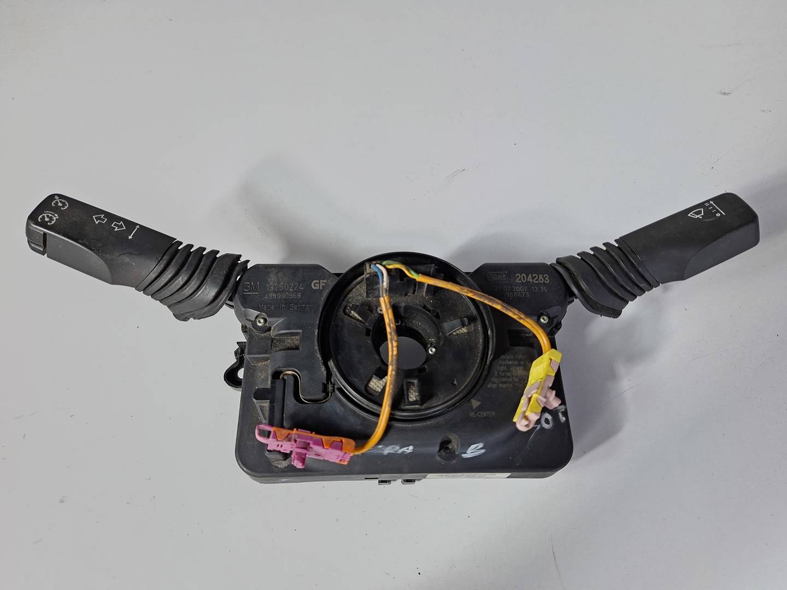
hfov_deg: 73.9
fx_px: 523
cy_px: 295
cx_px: 394
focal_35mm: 23
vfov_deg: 58.9
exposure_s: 1/120
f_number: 1.8
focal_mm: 5.54
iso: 160
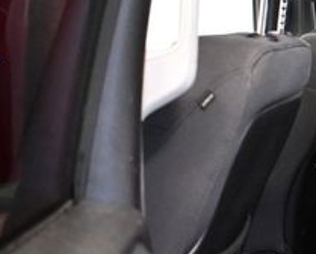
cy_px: 145
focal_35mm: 86
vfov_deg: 17.9
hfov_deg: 20.2
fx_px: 806
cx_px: 420
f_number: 3.5
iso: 3600
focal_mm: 20
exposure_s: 1/60
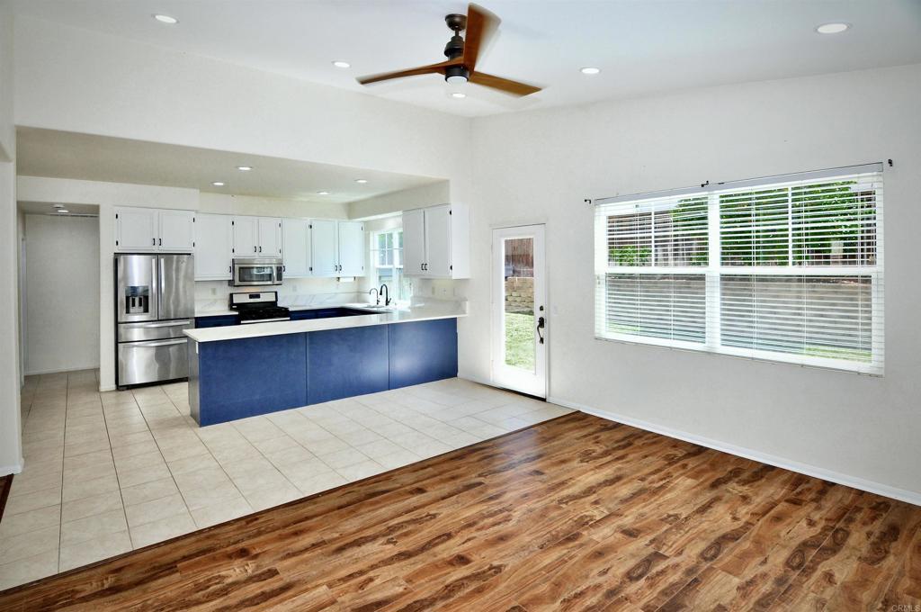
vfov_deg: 69.5
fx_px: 441
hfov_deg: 92.5
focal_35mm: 17
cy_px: 306
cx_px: 460
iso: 400
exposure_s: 1/100
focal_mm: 11.5
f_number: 5
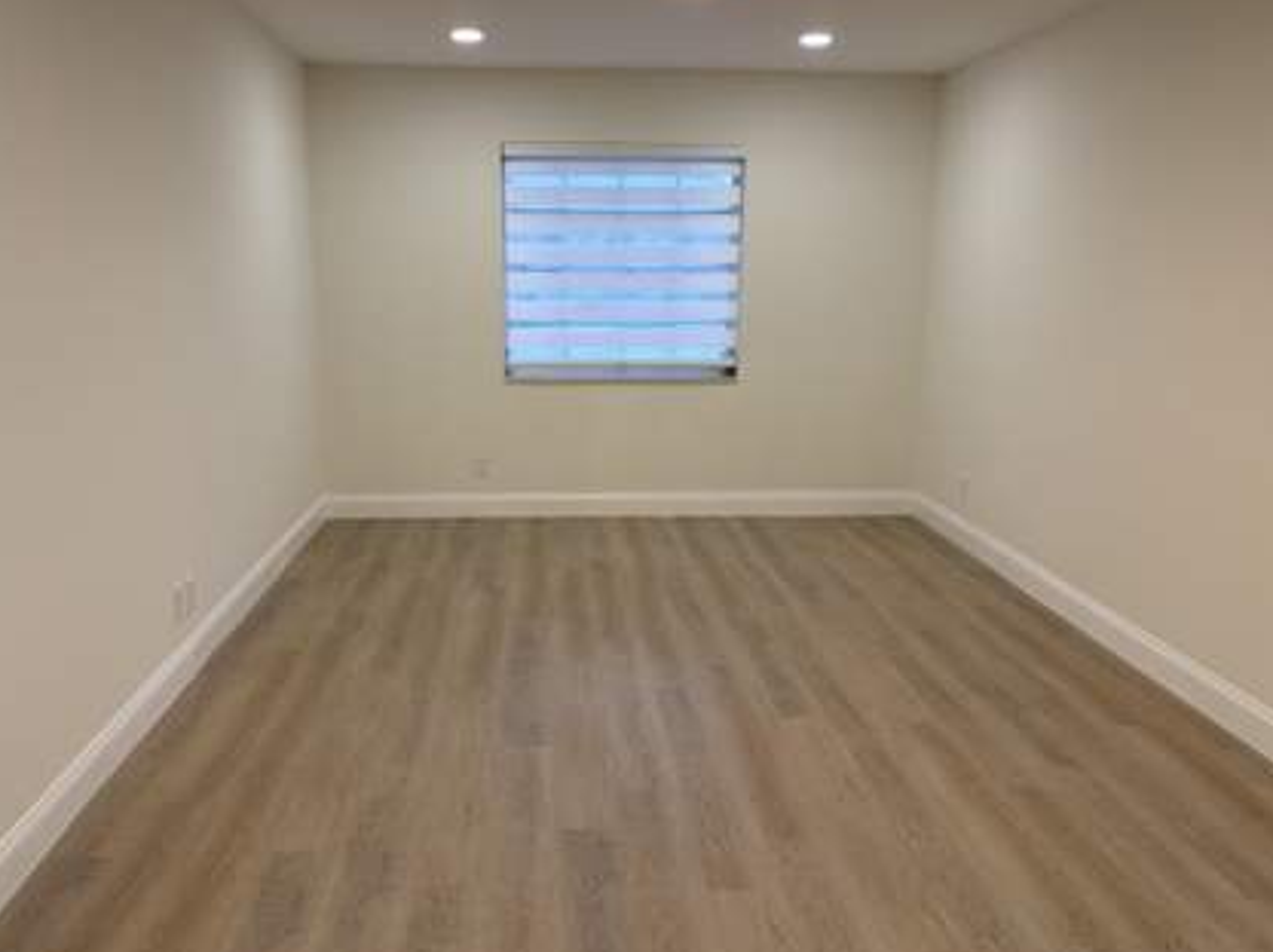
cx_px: 603
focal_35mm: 30
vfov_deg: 46.7
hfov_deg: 60.0
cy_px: 470
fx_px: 1102
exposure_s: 1/120
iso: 100
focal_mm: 5.96
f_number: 1.6
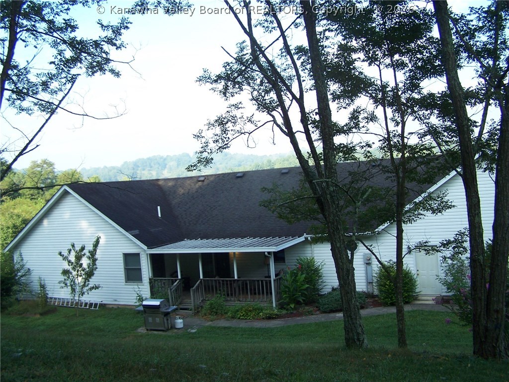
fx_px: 559
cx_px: 254
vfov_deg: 37.7
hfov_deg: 49.0
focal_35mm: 38
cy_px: 191
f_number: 2.8
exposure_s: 1/250
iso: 80
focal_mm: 6.3
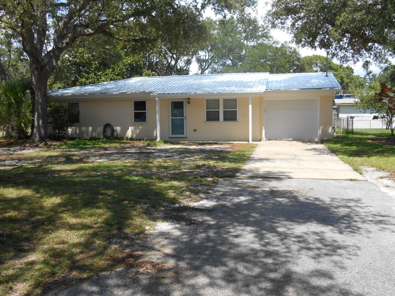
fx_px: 399
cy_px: 148
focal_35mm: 35
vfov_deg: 40.7
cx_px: 198
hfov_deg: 52.6
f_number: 3.7
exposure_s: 1/400
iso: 80
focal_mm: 6.3
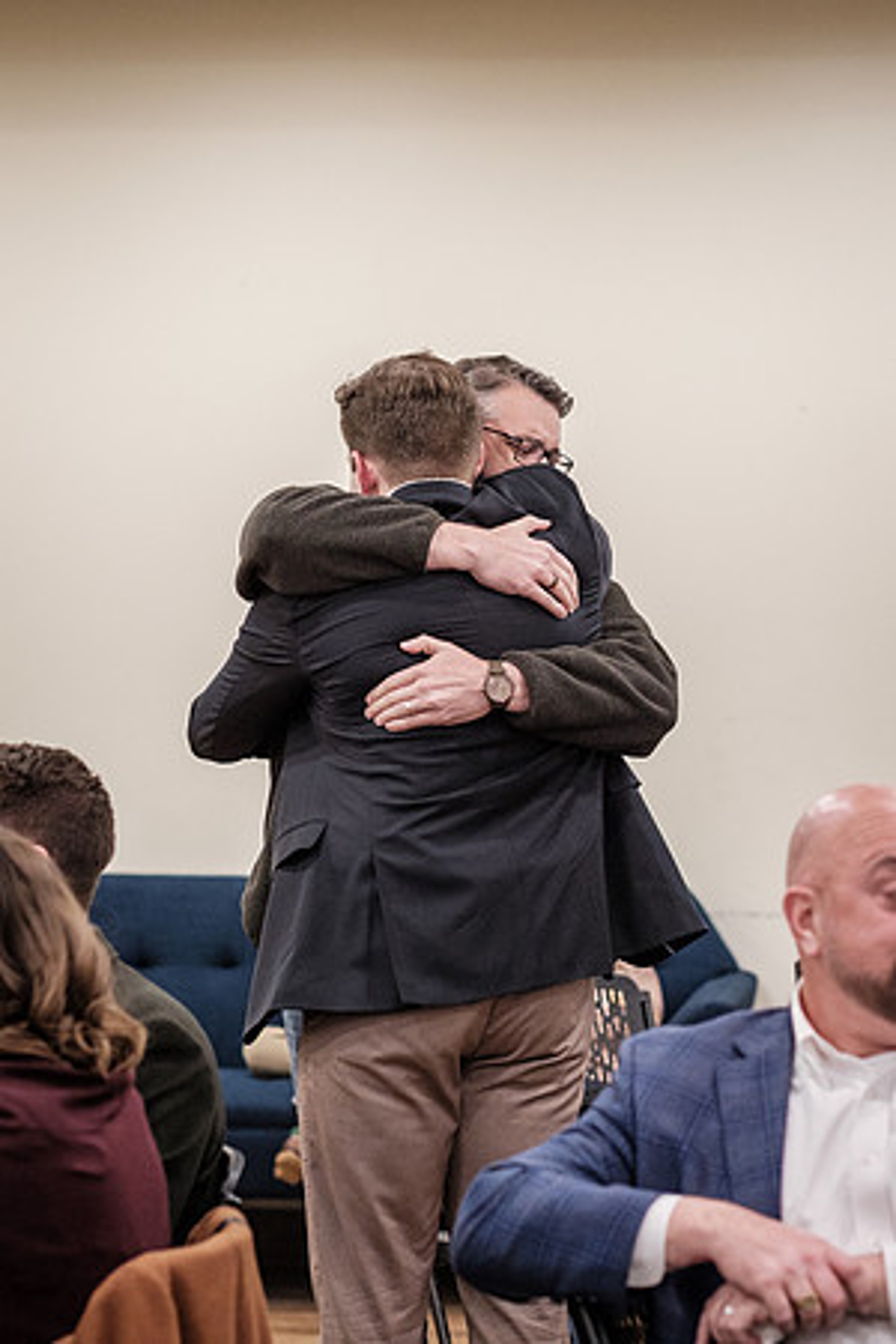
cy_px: 538
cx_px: 558
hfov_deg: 9.0
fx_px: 5660
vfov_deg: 13.5
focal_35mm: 152
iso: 640
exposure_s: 1/160
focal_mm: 56
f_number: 2
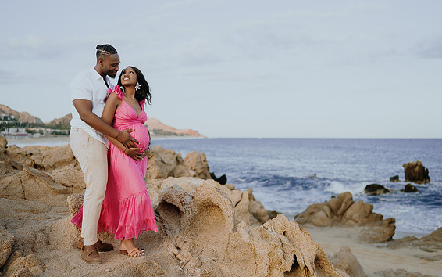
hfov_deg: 51.5
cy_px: 129
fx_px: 458
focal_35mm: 38
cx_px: 224
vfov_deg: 33.6
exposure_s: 1/2000
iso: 100
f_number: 1.8
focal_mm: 35
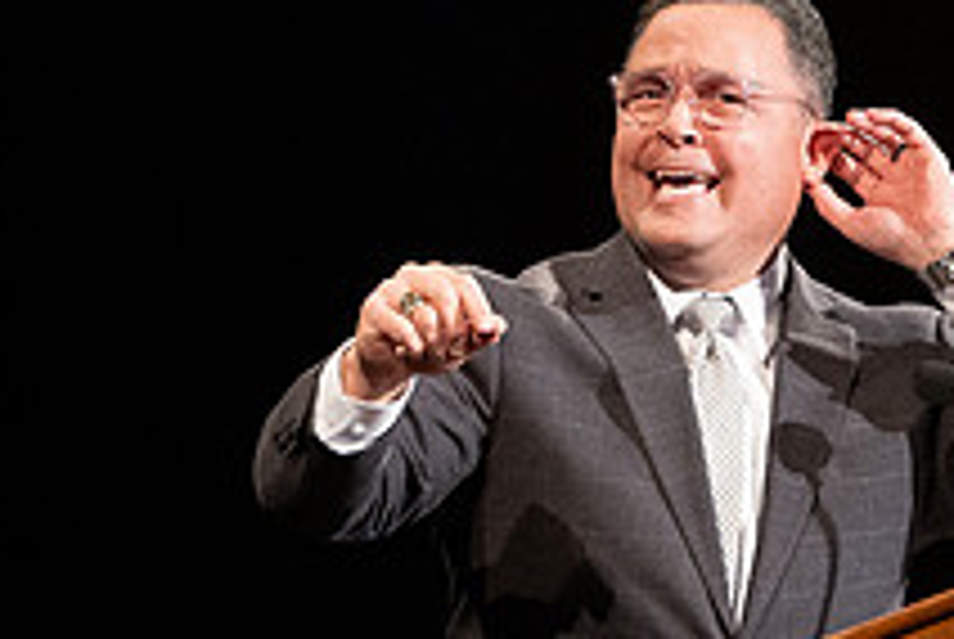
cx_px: 718
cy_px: 160
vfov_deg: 1.5
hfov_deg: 2.3
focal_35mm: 906
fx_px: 24042
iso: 3200
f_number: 3.5
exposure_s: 1/250
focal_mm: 180
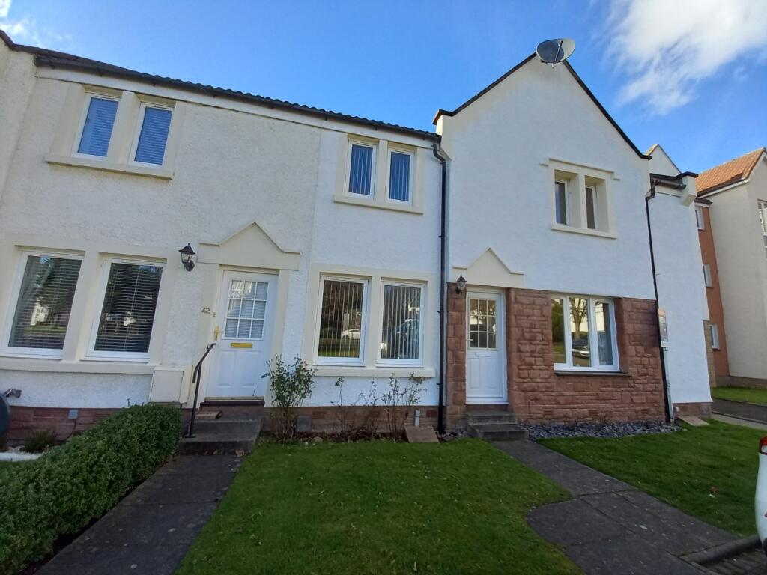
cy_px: 288
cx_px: 384
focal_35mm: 13
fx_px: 288
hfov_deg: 106.2
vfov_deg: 89.9
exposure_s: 1/299
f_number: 2.2
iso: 40
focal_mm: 1.13
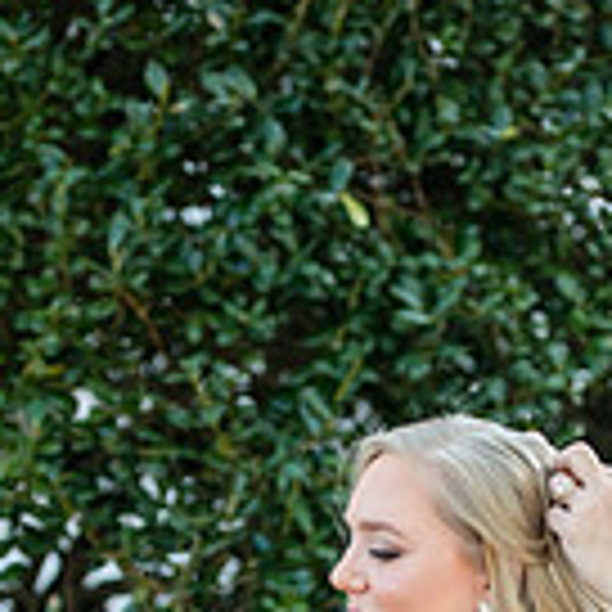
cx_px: 644
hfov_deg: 6.9
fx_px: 5081
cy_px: 945
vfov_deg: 6.8
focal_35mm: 254
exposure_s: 1/1250
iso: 640
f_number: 3.5
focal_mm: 90
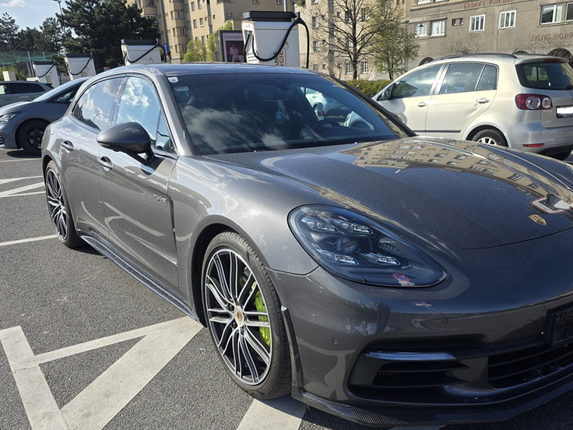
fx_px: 530
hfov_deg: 56.7
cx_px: 314
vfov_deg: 43.7
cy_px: 275
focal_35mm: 32
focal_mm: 6.3
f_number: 1.7
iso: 12
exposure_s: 1/542
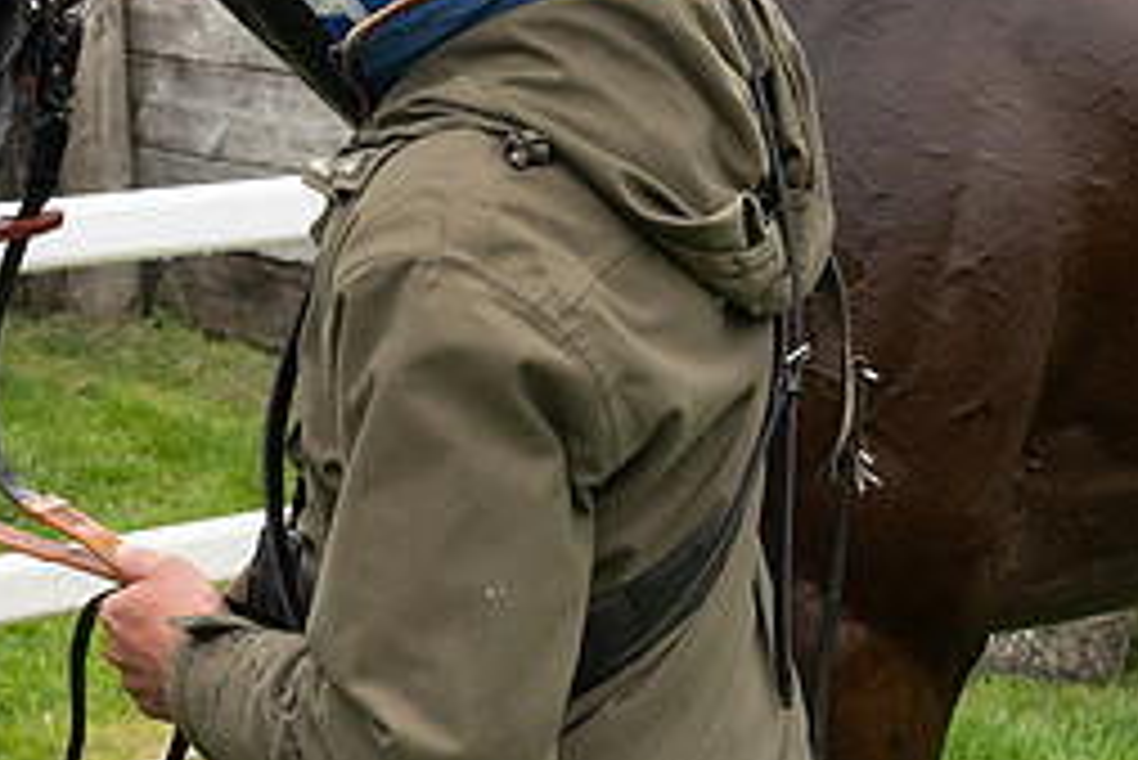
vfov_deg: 14.2
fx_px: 2973
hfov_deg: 21.2
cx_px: 94
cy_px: -97
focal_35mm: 94
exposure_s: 1/1250
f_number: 9
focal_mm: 41
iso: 1600
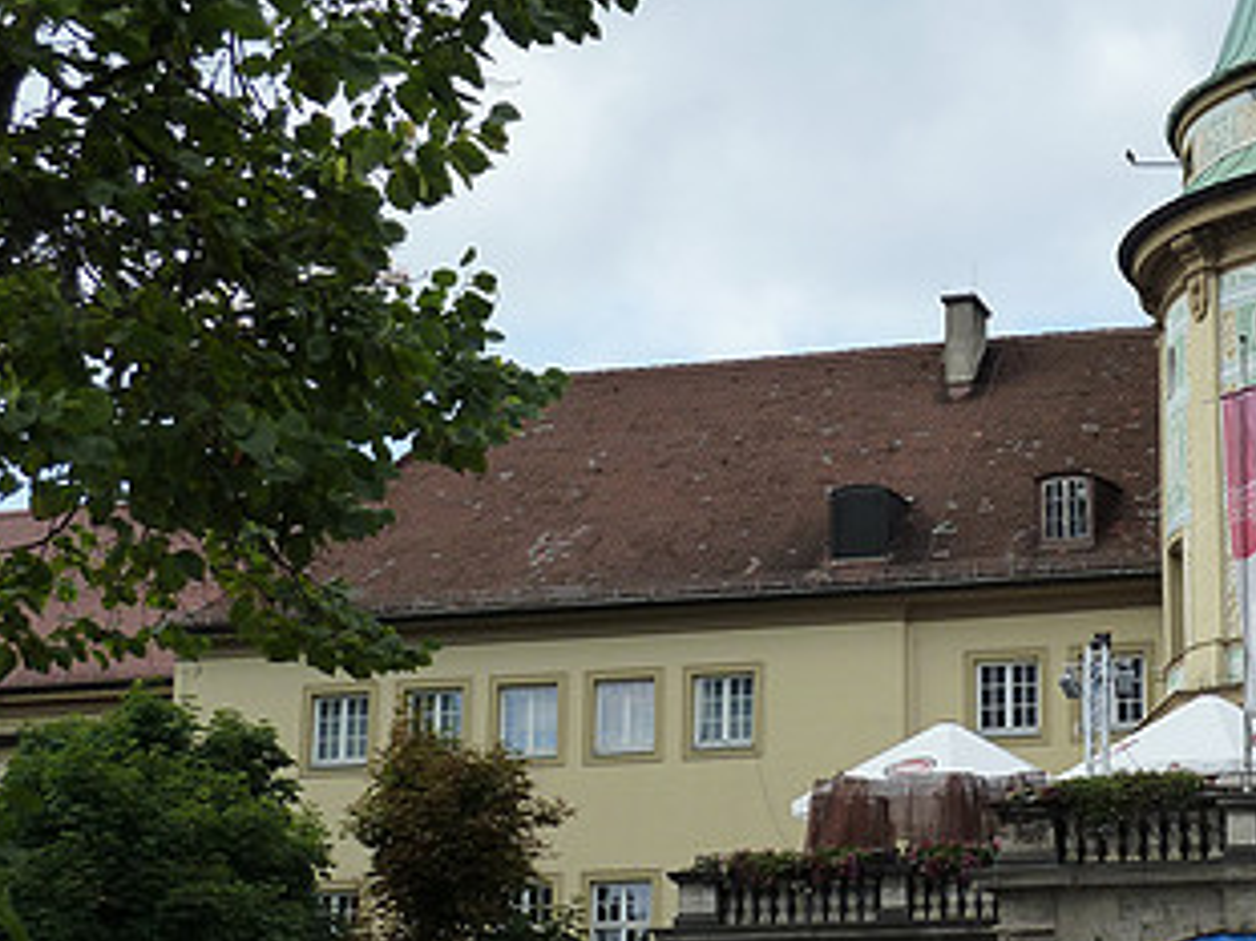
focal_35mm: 82
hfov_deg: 23.5
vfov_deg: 18.0
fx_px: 2974
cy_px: 511
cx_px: 1018
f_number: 4
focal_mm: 7.3
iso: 125
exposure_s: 1/320
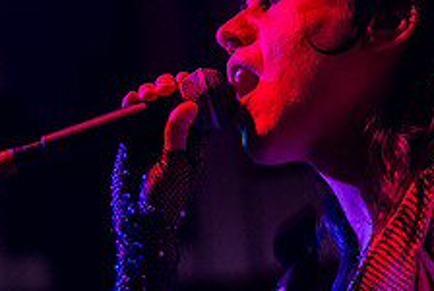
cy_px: 240
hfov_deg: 13.8
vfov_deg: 9.3
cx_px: 6
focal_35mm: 147
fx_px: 1774
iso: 3200
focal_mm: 50
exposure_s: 1/160
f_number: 1.8
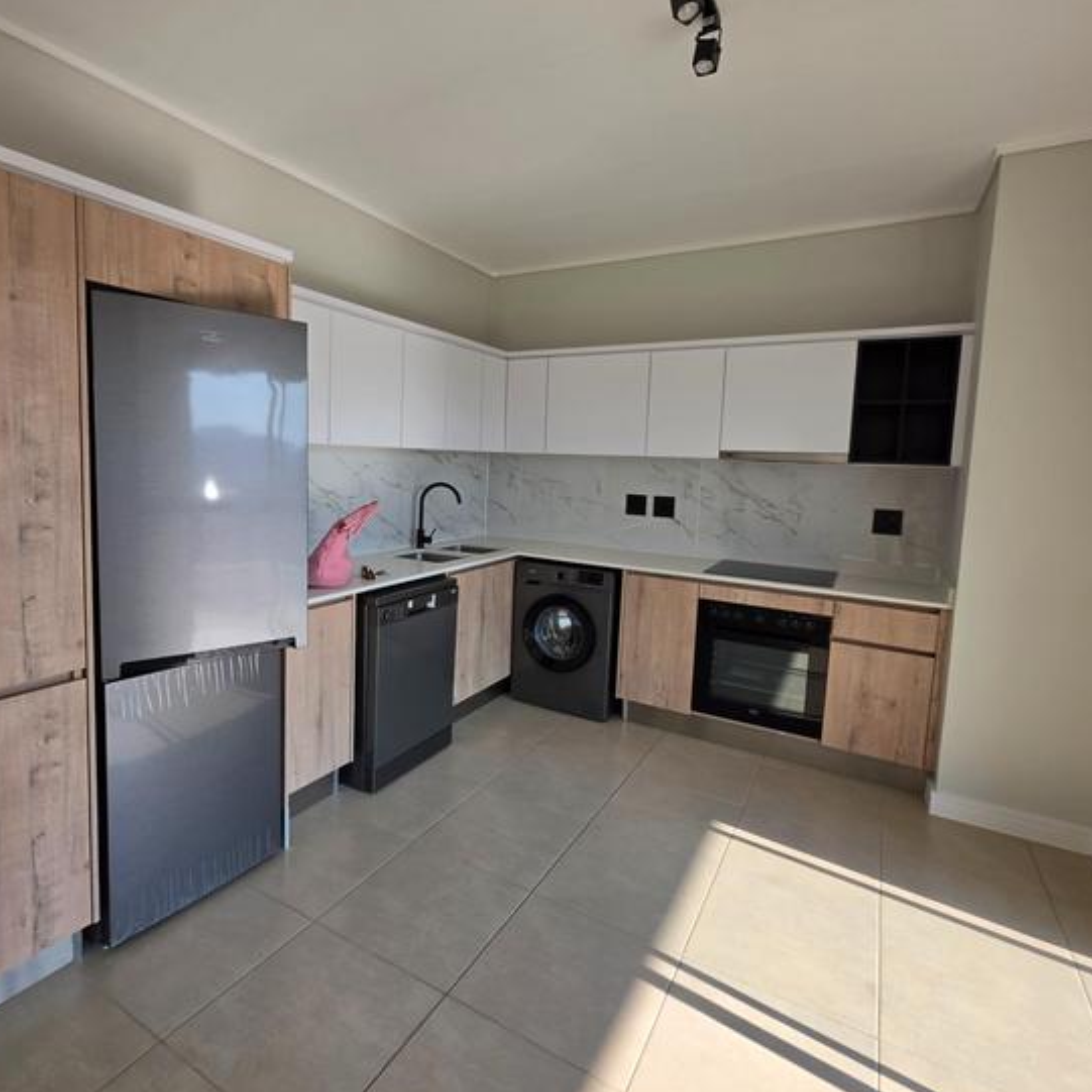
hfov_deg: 83.7
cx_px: 490
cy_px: 521
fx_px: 607
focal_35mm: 17
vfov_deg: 83.9
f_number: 1.9
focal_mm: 2.2
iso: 32
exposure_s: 1/722
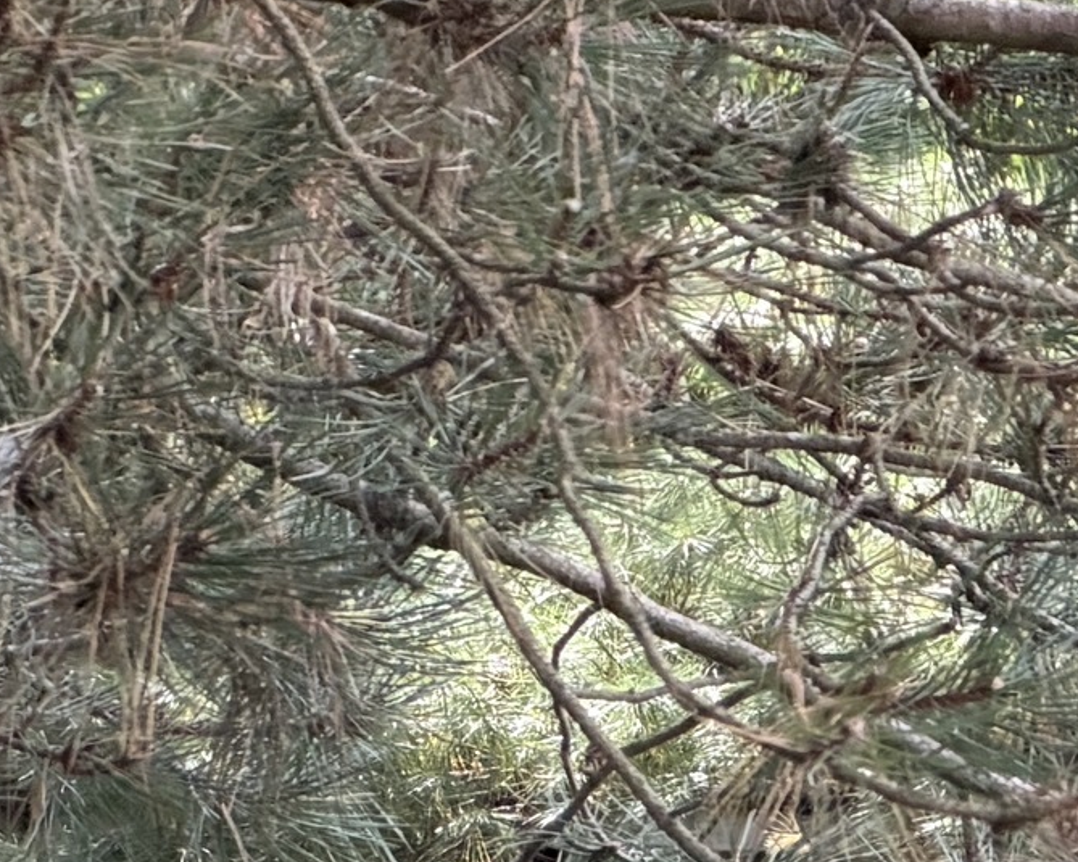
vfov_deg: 3.4
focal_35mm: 448
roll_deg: -0.1
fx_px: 14291
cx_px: 84
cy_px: 1292
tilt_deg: +1.4
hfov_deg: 4.3
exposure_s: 1/121
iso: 125
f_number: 2.8
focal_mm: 16.89
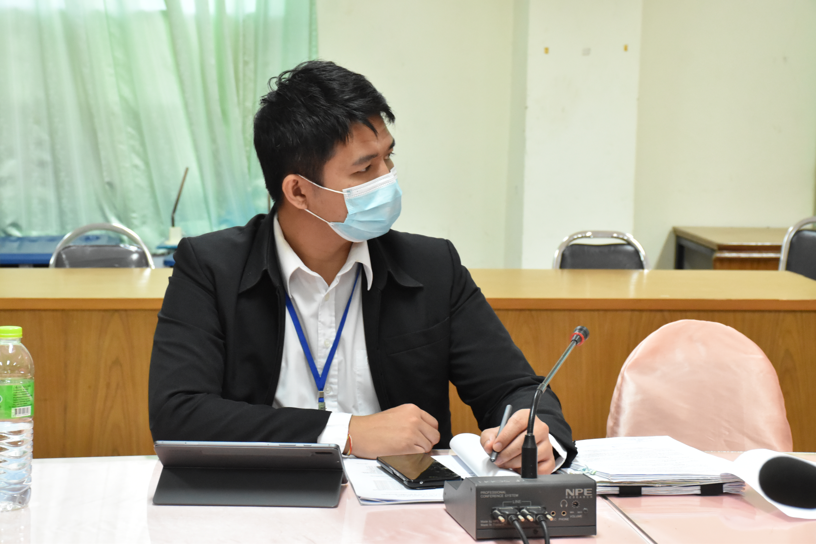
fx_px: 1904
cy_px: 272
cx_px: 408
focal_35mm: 84
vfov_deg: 16.3
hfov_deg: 24.2
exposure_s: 1/80
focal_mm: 56
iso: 4000
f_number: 7.1
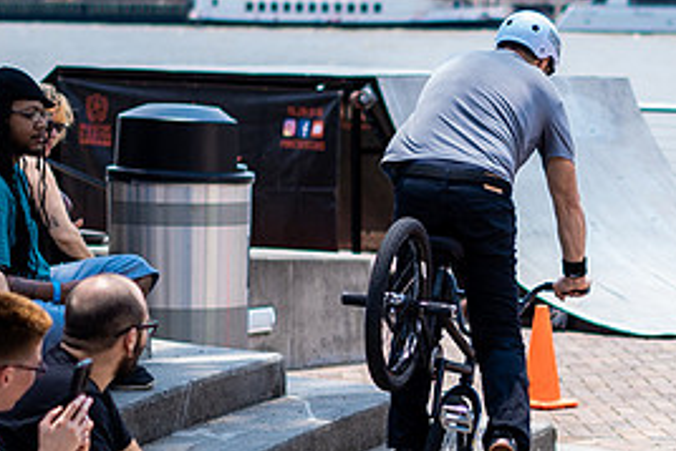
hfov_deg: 13.8
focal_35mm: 148
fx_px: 2780
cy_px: 261
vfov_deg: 9.3
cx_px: 562
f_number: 1.8
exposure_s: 1/2000
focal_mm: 50
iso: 64
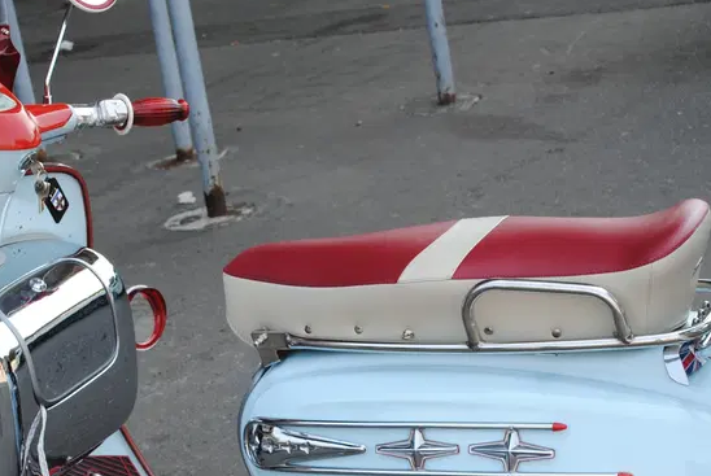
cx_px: 311
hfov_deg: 19.4
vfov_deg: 13.0
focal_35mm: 105
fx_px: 2077
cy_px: 385
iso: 140
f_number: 5.6
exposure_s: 1/125
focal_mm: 32
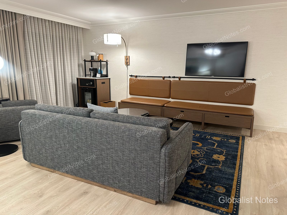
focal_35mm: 24
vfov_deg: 56.8
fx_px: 199
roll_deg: -1.2
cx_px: 144
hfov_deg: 71.6
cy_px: 108
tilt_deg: -11.7
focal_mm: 6.86
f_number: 1.78
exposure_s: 1/60
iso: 400
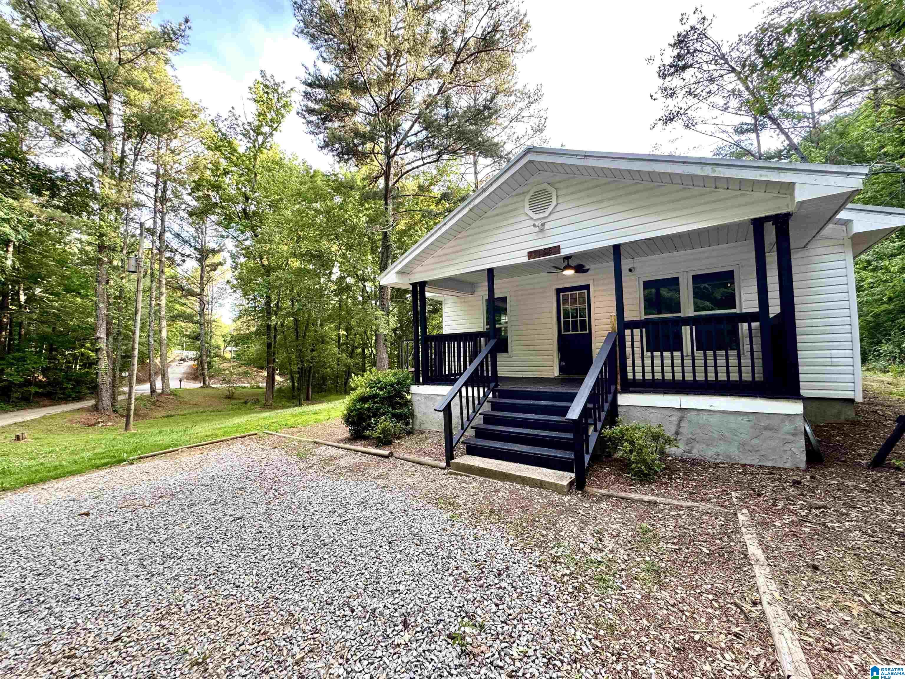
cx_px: 452
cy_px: 340
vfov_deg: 85.7
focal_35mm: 14
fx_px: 366
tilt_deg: +2.8
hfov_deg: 102.1
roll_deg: +3.8
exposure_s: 1/99
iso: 125
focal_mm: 2.22
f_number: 2.2
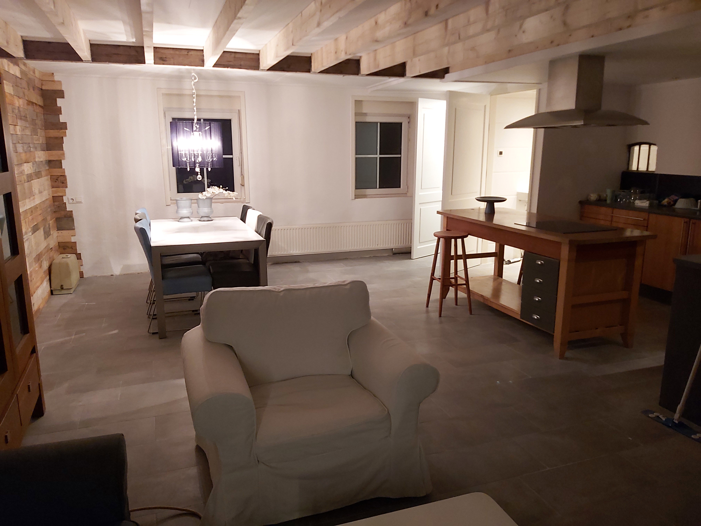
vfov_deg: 53.1
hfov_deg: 67.3
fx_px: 527
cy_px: 263
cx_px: 350
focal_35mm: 26
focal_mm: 3.92
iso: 640
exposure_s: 1/17
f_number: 1.7
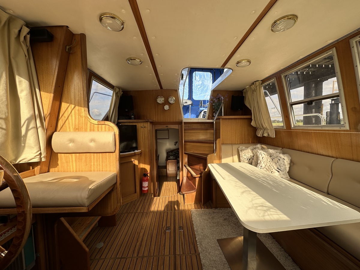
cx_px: 180
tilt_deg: -3.5
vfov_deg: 85.7
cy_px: 135
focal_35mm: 14
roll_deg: +1.2
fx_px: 146
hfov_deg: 102.1
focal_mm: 2.22
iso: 40
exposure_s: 1/260
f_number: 2.2
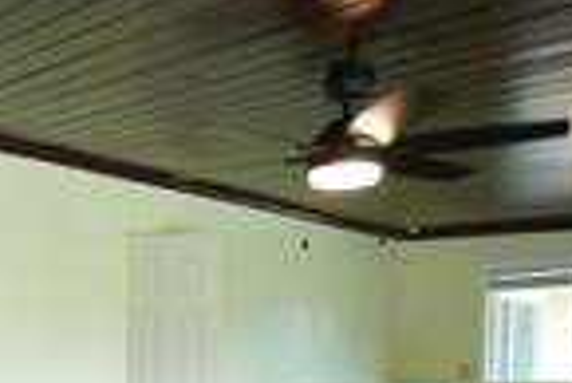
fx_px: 710
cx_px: 28
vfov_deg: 27.5
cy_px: 422
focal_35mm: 45
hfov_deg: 39.7
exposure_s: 1/125
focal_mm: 9
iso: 800
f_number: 2.8
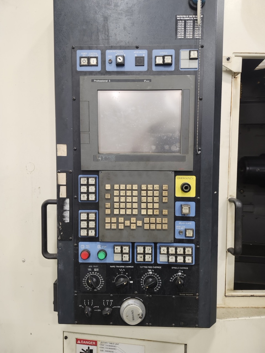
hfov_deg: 58.9
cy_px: 176
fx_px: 235
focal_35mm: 23
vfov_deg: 73.9
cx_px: 132
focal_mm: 5.54
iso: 400
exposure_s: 1/120
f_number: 1.8
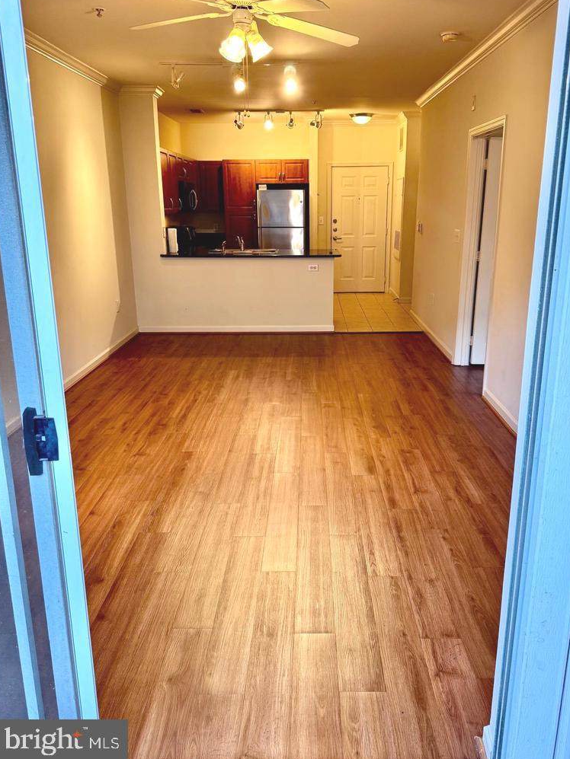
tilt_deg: -14.8
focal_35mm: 26
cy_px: 352
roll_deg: +0.3
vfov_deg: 67.2
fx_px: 571
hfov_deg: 53.0
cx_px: 303
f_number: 1.78
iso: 125
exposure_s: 1/60
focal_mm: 6.76
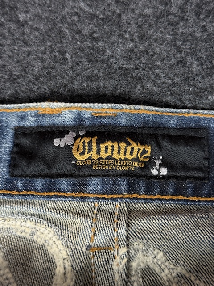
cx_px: 107
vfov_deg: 39.7
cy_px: 143
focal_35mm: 48
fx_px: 396
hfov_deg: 30.3
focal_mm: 6.76
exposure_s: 1/50
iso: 160
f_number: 1.78
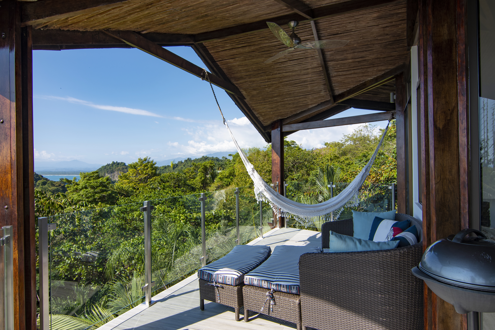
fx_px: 289
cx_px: 248
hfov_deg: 81.2
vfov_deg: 59.5
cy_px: 165
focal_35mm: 21
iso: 100
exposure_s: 1/250
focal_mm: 14
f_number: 8
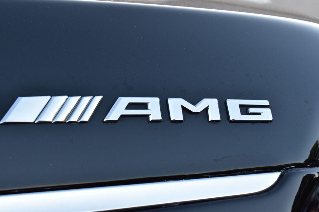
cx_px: 160
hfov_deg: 24.6
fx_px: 731
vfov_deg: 16.5
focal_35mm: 82
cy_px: 106
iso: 400
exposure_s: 1/100
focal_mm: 55
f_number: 9
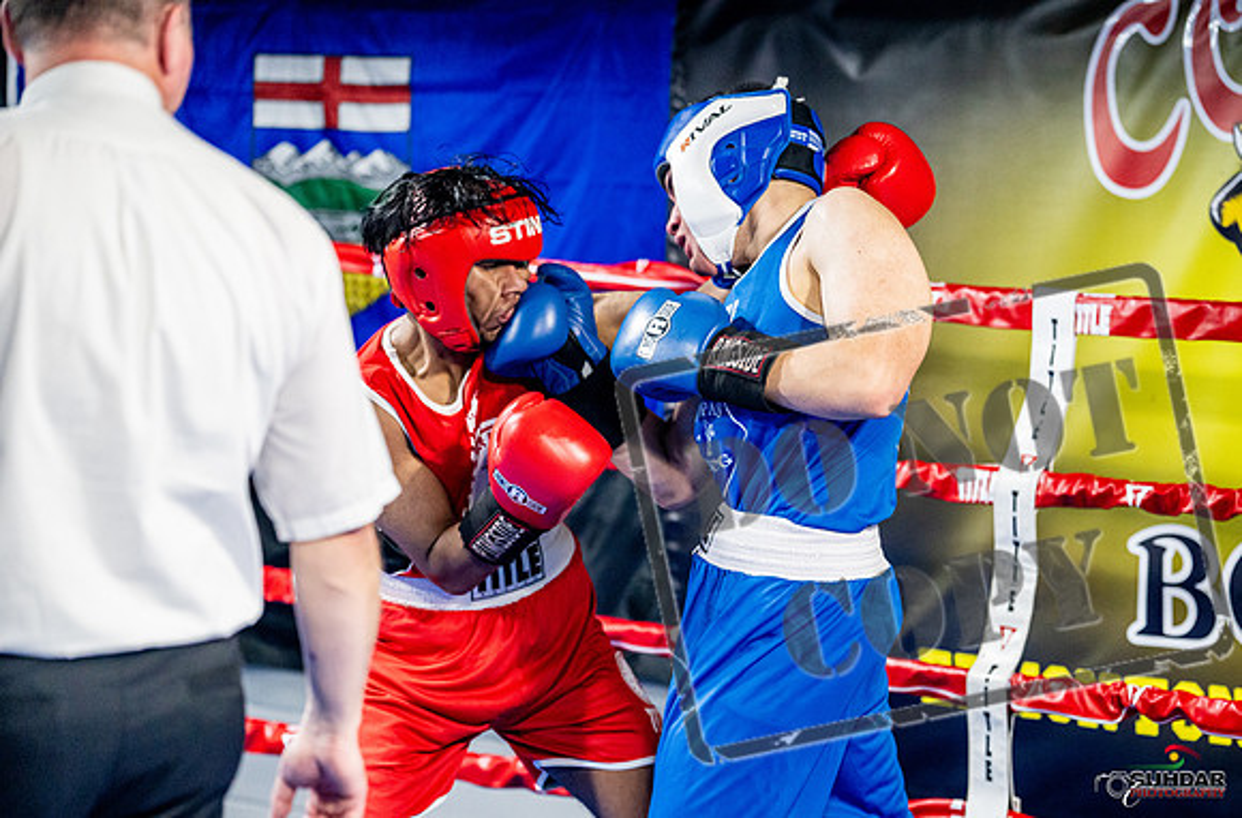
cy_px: 521
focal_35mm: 111
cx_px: 782
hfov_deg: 18.4
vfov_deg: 12.2
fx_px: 3823
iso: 3200
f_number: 2
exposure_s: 1/800
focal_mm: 88
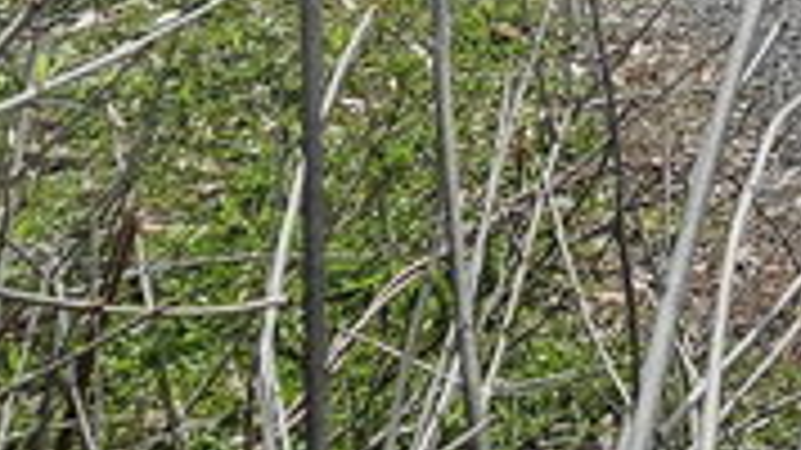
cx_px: 1413
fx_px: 3058
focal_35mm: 144
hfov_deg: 13.5
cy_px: -1170
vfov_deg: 7.0
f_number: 1.8
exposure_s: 1/2790
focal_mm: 5.4
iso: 25
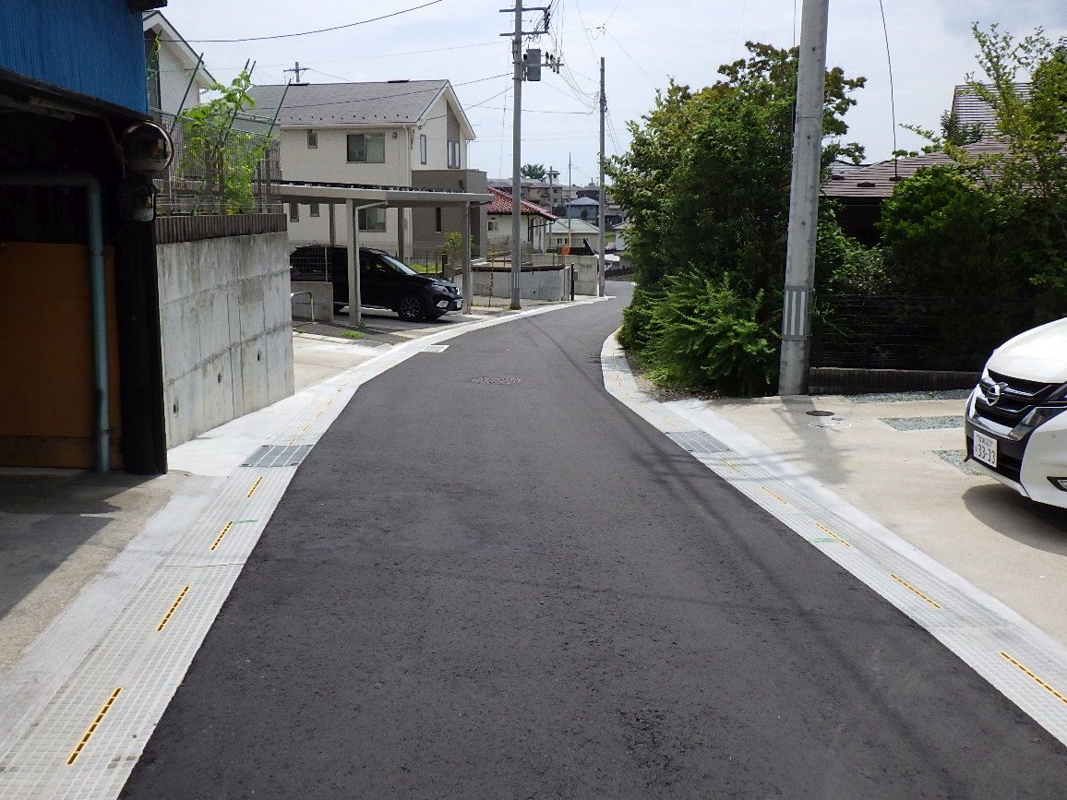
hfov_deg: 58.3
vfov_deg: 45.4
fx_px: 956
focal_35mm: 31
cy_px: 377
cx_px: 510
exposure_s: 1/1250
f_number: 4.2
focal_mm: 5
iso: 125
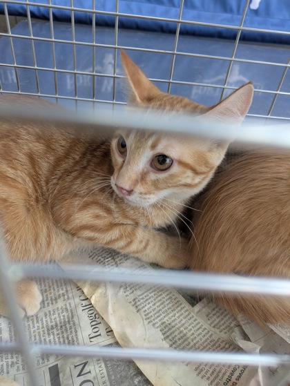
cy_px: 193
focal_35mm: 25
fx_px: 279
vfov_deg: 69.4
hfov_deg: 54.9
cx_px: 145
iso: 60
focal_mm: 5.43
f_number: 1.89
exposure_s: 1/120
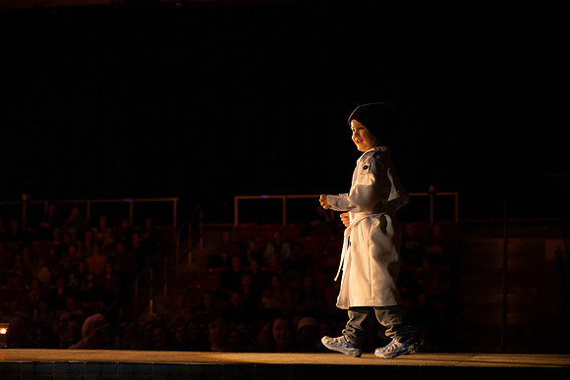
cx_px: 285
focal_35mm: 70
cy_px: 190
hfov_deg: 28.8
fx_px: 1109
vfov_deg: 19.5
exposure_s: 1/200
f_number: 4
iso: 800
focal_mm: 70
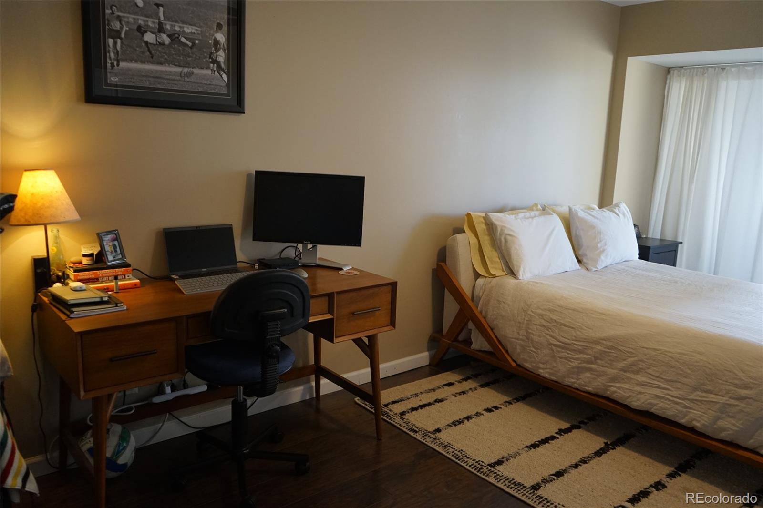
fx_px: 593
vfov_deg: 46.4
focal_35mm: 28
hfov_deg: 65.5
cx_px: 382
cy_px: 254
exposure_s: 1/160
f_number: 3.5
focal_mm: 28
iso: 1600
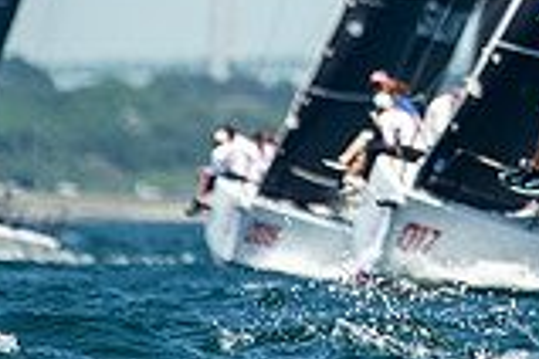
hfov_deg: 0.9
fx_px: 32757
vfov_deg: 0.6
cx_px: 688
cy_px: -207
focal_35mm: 2188
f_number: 5
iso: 400
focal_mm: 600
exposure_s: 1/2500
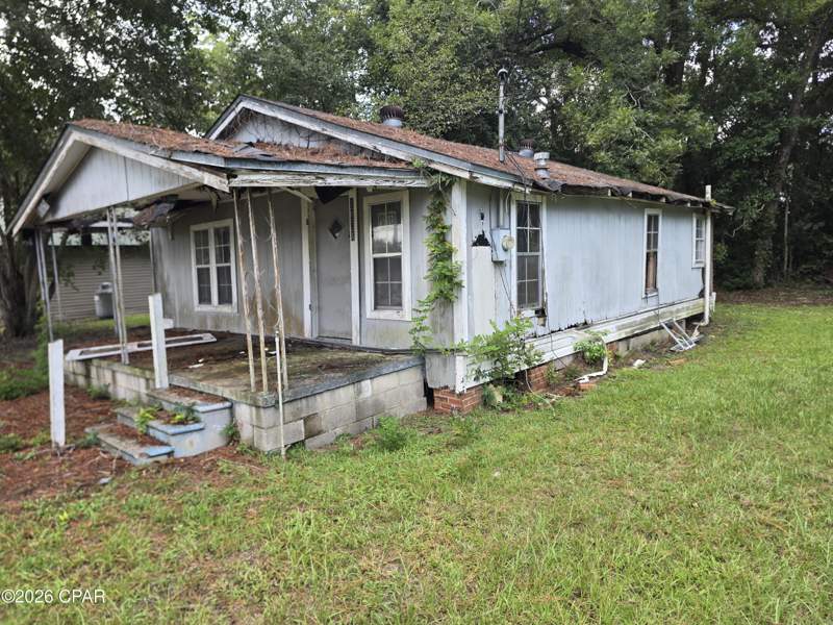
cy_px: 312
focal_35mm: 23
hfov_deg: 73.9
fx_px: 553
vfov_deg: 58.9
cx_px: 416
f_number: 1.7
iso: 25
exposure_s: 1/180
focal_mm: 6.3
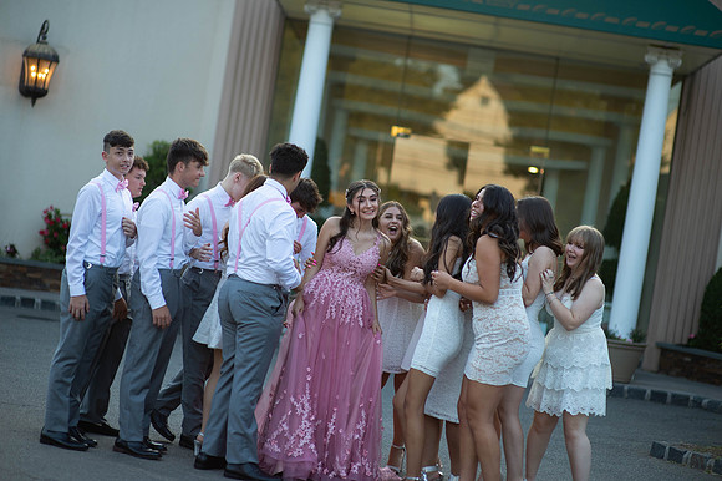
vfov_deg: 16.1
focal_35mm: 85
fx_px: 1704
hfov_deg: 23.9
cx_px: 361
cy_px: 240
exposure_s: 1/1000
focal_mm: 85
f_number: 2
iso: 250
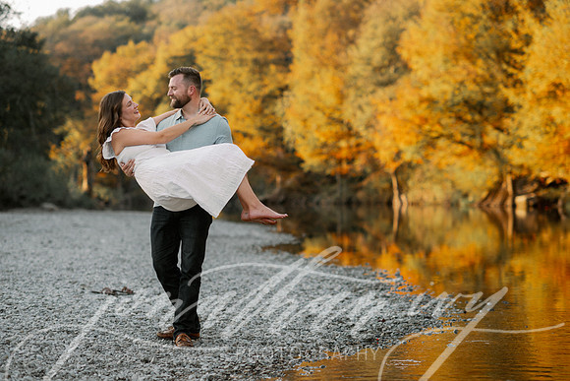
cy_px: 190
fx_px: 1346
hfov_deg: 23.9
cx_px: 285
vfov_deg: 16.1
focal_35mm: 85
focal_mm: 85
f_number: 2.2
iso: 125
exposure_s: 1/250
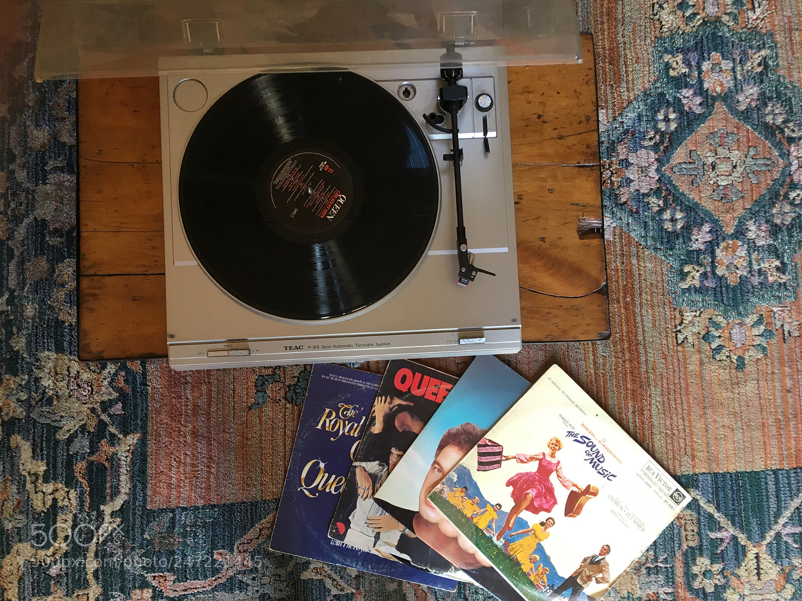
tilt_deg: -84.3
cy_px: 300
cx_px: 401
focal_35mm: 29
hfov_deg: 61.7
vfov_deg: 48.2
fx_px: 672
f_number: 2.2
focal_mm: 4.15
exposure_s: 1/33
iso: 100
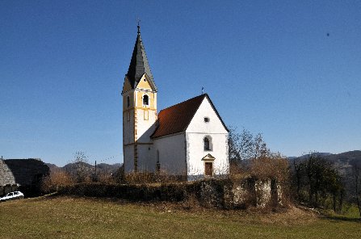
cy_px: 120
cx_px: 180
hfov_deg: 57.3
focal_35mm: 33
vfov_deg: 39.8
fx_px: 330
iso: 400
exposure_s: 1/640
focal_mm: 22
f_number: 13
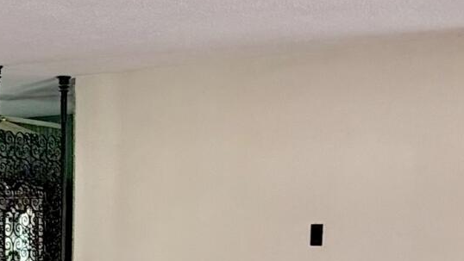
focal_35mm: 85
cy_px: 380
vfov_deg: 13.5
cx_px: 54
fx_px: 1046
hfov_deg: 24.4
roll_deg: +0.2
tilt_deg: -9.2
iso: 160
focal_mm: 2.22
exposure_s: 1/121
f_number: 2.2
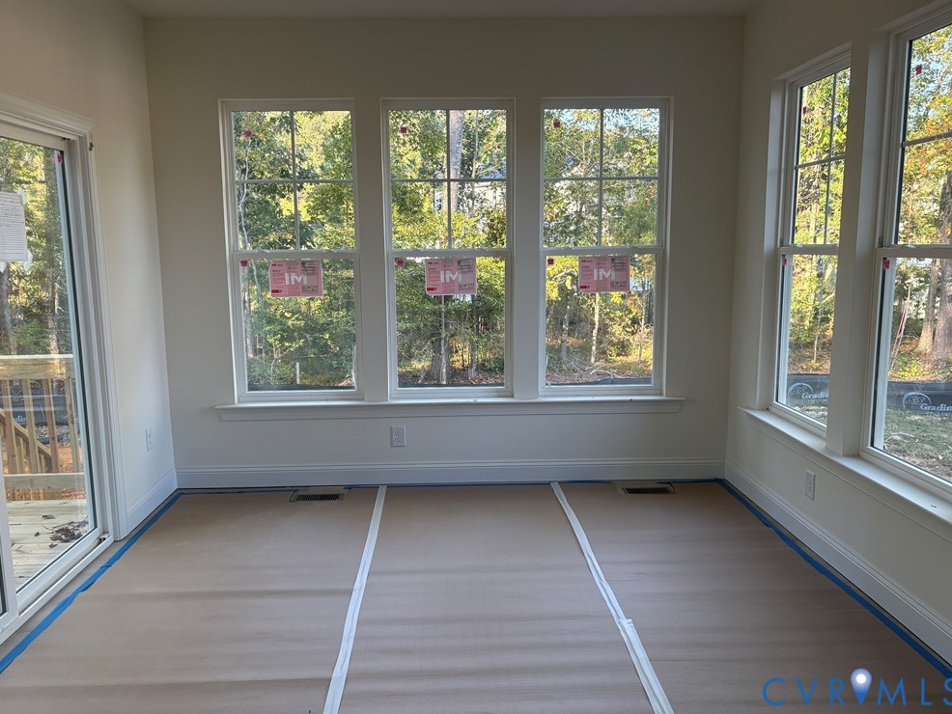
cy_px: 347
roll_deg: +1.3
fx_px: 743
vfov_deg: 51.4
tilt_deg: -8.5
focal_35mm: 27
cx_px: 465
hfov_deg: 65.3
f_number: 1.6
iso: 80
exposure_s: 1/215
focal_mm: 5.96
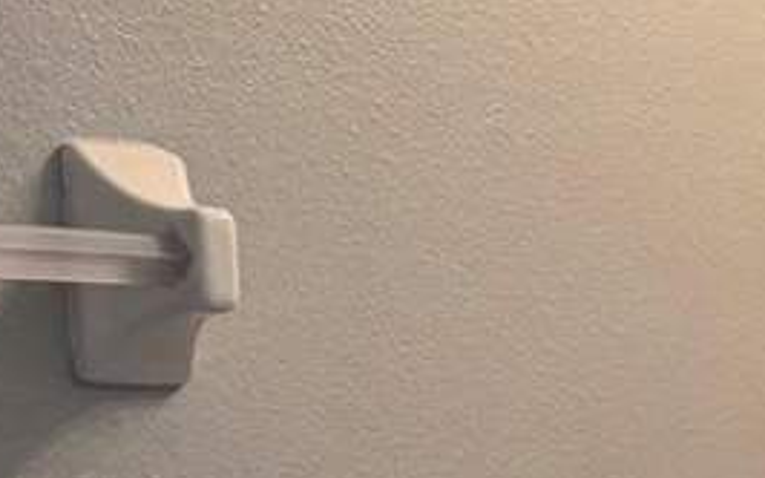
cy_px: 743
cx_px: 923
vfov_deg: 12.1
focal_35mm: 102
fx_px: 2126
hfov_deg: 19.2
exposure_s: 1/60
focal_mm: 6.76
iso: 200
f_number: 1.78
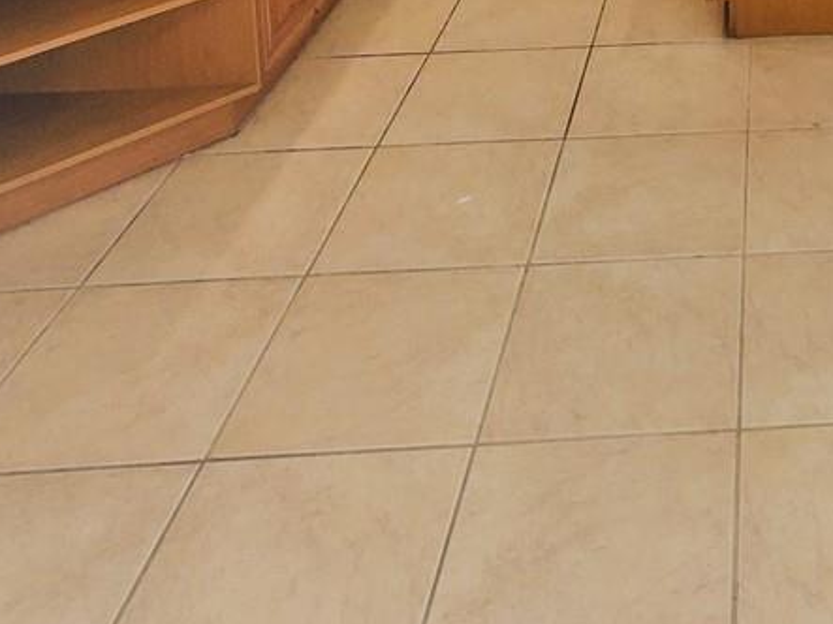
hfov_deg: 36.2
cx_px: 842
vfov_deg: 22.5
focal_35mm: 47
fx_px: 1131
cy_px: -413
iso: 100
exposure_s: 1/60
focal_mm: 1.8
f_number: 2.2
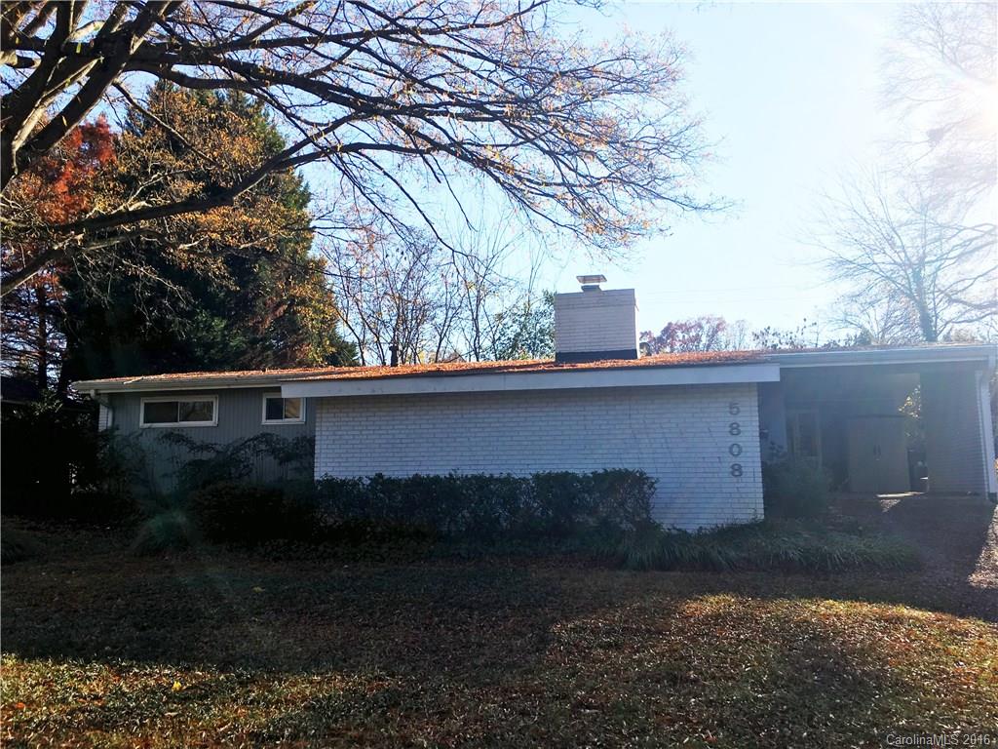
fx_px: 836
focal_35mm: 29
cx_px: 499
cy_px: 374
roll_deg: +0.6
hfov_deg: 61.7
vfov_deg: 48.2
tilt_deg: +10.5
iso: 25
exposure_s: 1/1183
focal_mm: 4.15
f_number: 2.2
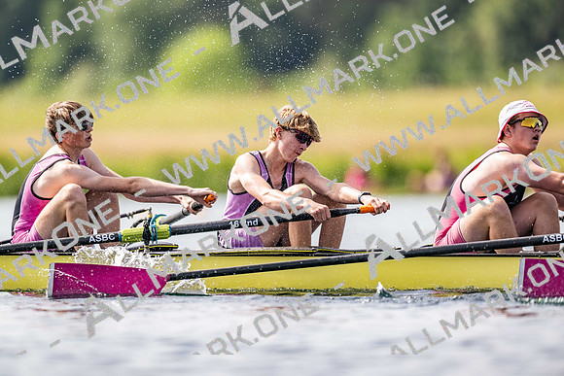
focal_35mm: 600
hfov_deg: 3.4
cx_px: 282
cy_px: 188
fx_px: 9402
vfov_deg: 2.3
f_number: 4
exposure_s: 1/2500
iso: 220
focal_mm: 600
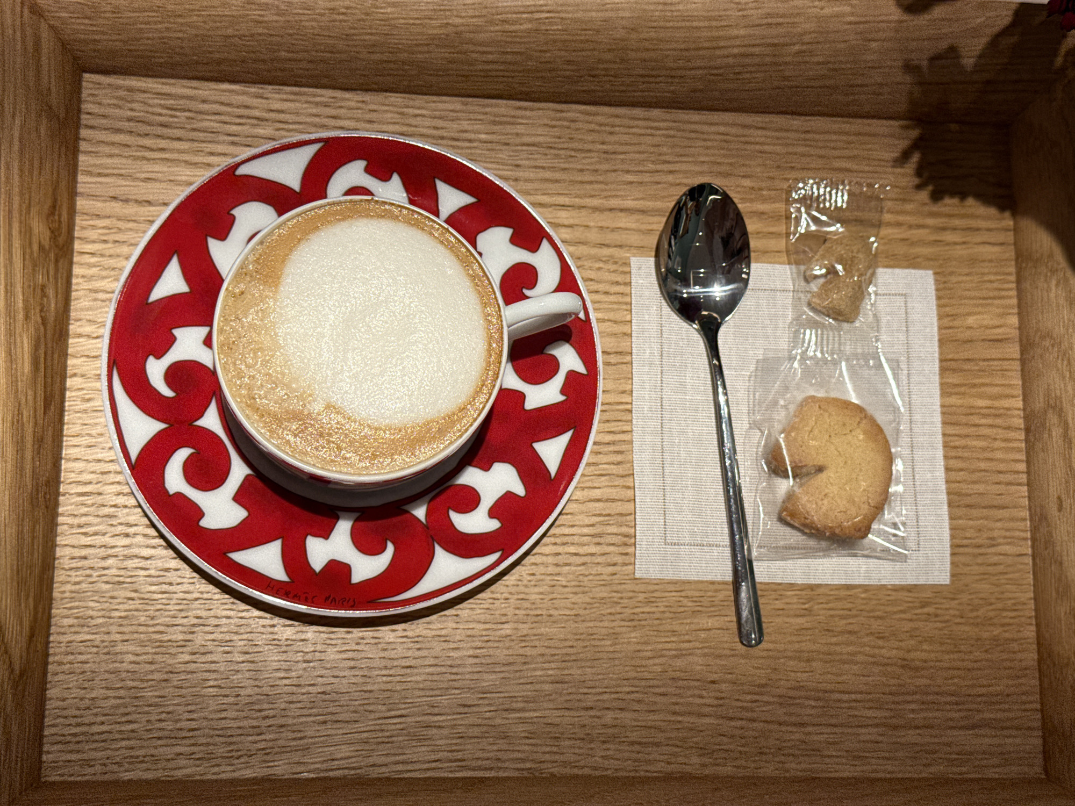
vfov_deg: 30.3
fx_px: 1491
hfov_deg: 39.7
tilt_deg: -76.6
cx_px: 538
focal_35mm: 48
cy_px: 403
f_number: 1.78
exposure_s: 1/132
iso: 50
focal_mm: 6.76
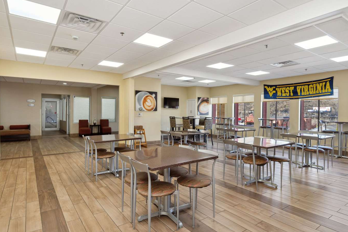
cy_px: 115
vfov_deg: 61.9
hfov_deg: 84.0
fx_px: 193
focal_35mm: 20
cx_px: 179
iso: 100
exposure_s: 1/13
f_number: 8
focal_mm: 12
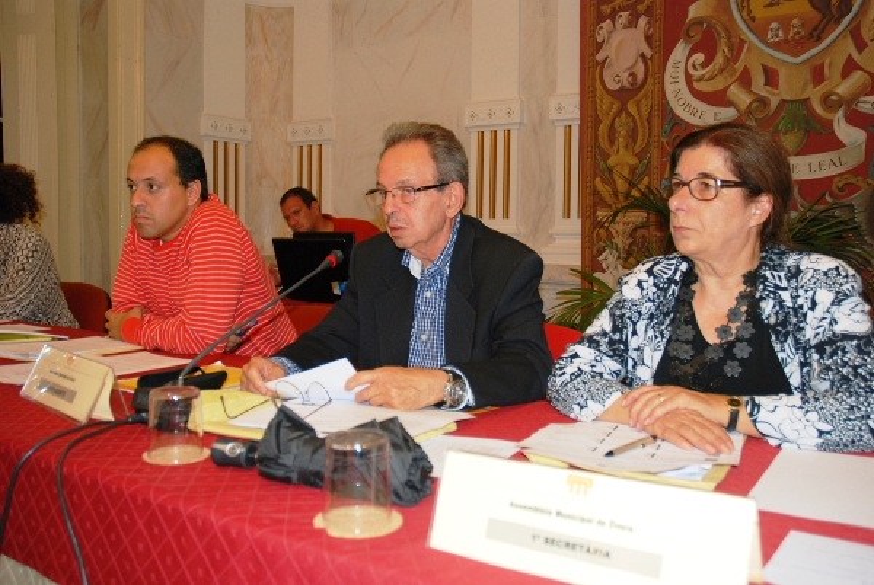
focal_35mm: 33
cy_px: 292
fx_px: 802
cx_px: 437
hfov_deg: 57.2
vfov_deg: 40.1
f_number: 3.8
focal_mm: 22
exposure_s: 1/60
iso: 250
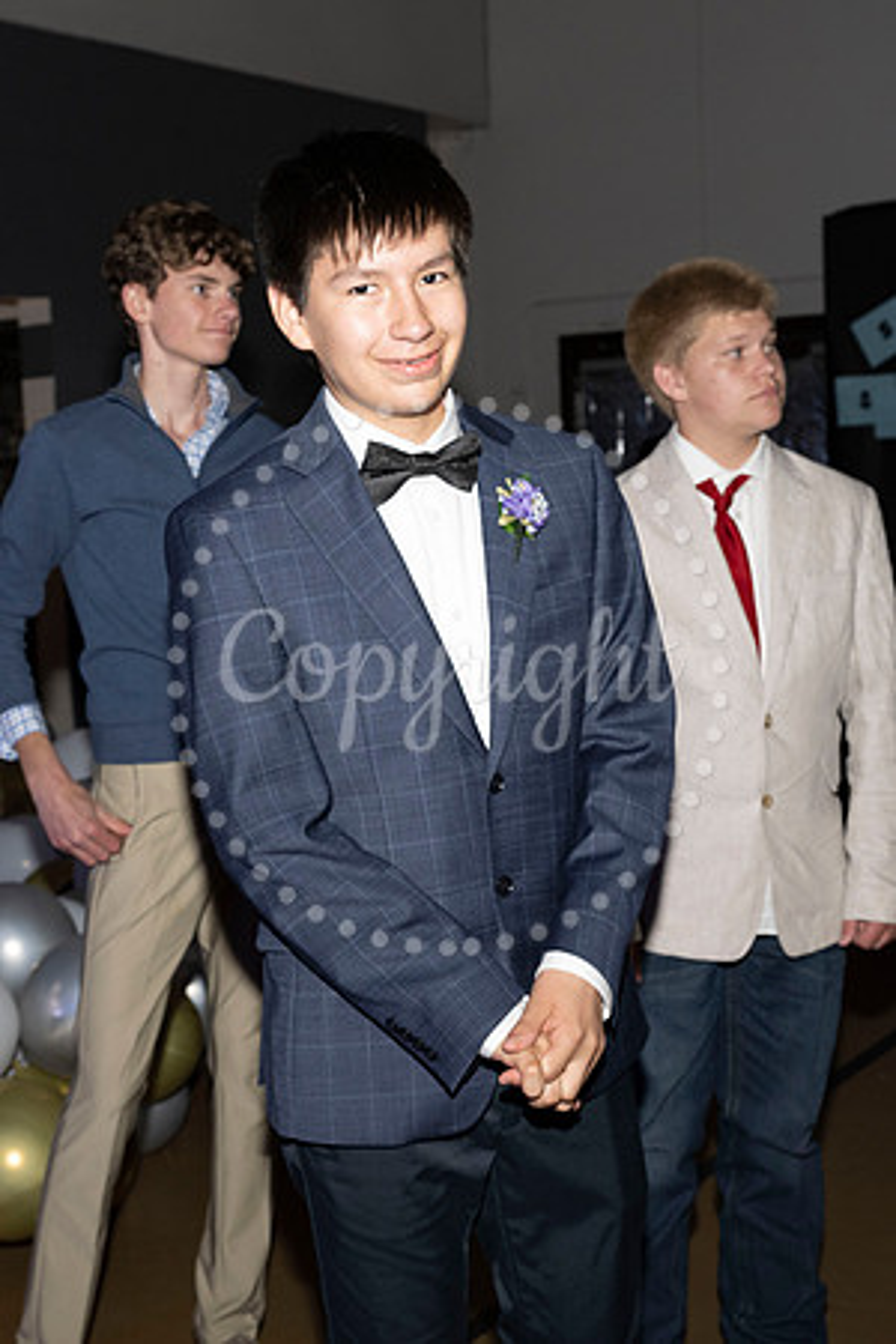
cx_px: 441
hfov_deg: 25.1
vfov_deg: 36.9
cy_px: 672
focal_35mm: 54
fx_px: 2016
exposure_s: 1/100
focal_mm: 36
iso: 1000
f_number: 5.6
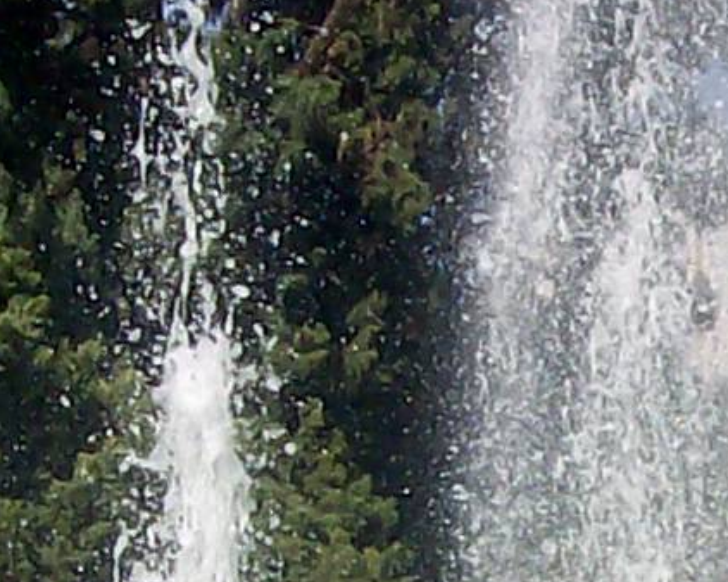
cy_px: 325
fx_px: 5512
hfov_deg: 7.5
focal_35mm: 256
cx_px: 547
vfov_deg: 6.0
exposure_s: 1/789
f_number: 4.8
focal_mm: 6
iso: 80
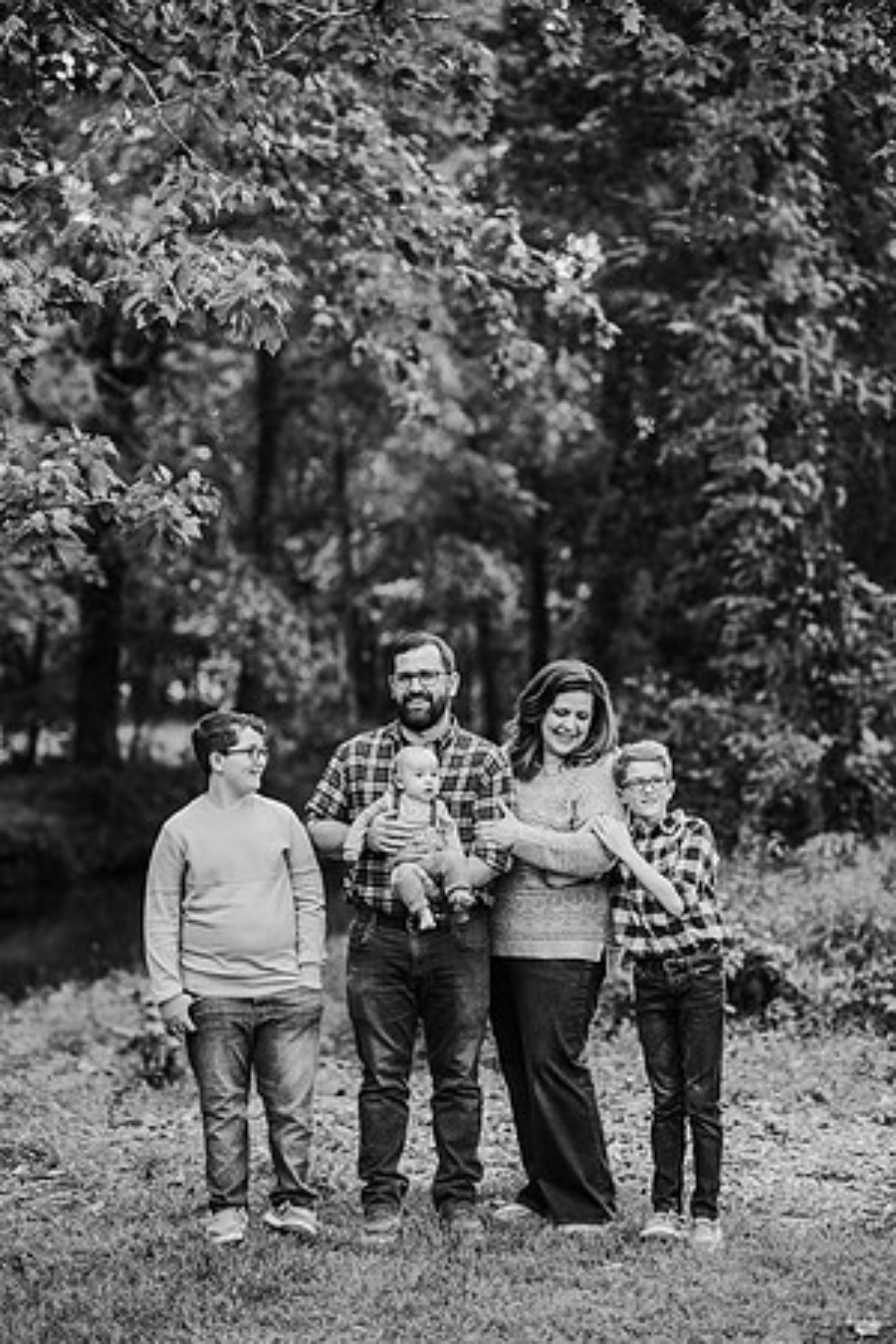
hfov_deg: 16.1
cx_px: 448
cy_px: 672
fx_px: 3173
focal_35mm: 85
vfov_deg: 23.9
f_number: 2.2
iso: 125
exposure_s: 1/200
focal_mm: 85
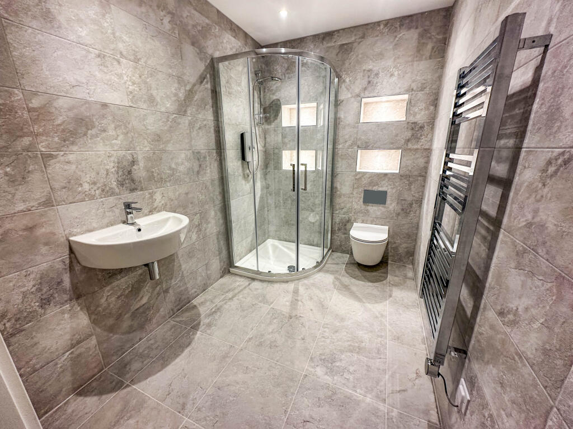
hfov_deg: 102.1
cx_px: 286
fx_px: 232
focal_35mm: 14
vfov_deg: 85.7
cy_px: 214
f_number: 2.2
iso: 160
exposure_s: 1/100
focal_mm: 2.22
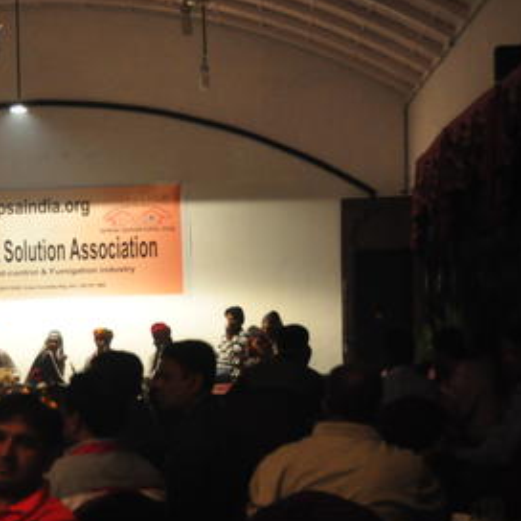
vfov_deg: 19.3
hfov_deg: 19.3
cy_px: 317
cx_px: 188
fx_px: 1533
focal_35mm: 90
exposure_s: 1/50
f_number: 5
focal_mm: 32
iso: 2000
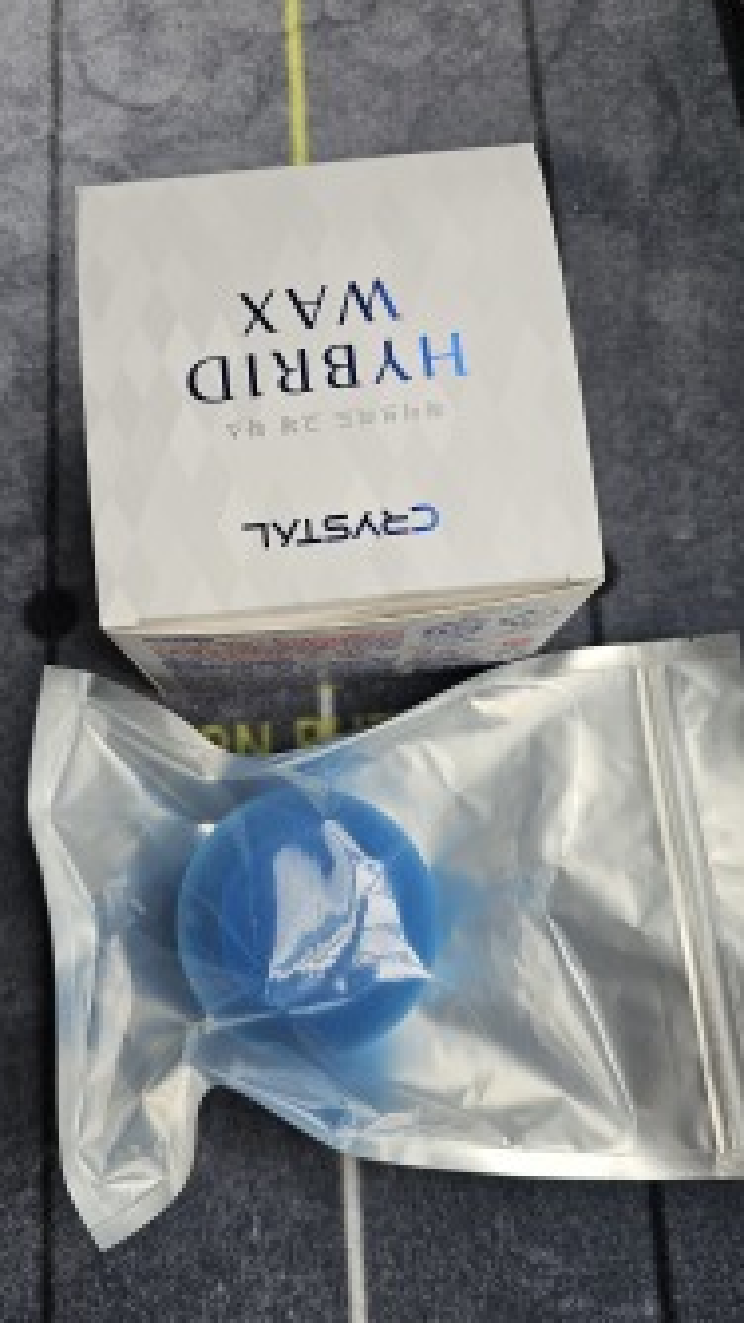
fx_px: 946
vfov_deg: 69.8
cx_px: 305
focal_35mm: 27
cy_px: 677
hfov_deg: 42.7
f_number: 1.7
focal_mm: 6.3
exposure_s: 1/207
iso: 50
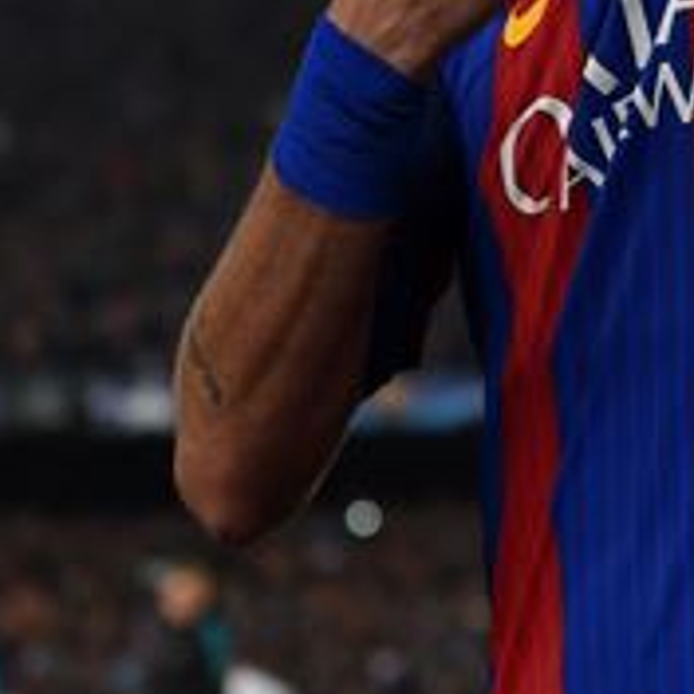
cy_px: 158
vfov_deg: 7.4
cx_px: 777
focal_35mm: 237
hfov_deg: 7.3
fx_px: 5376
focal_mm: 70
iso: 2500
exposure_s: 1/1000
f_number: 4
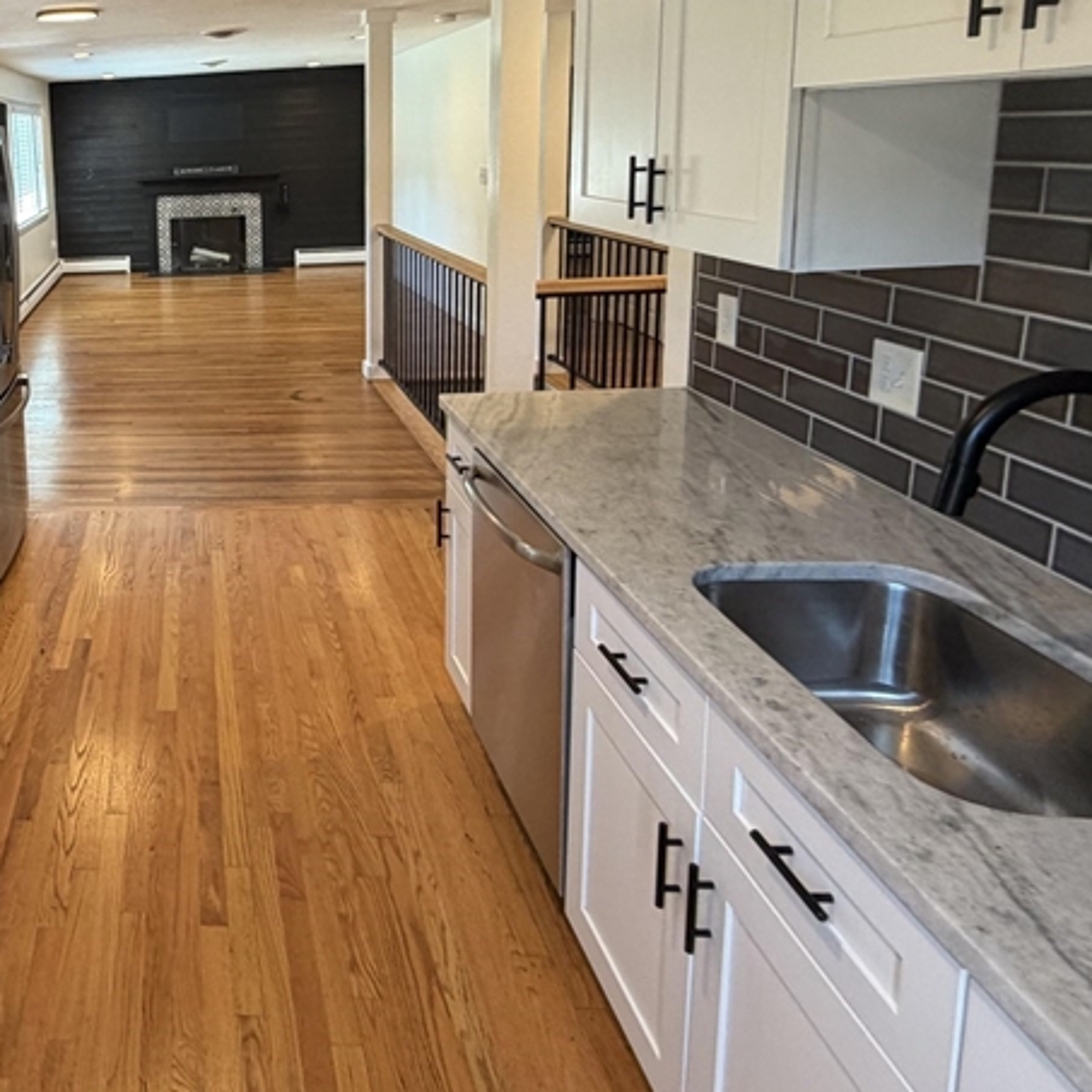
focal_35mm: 28
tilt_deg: -9.1
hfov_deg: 50.1
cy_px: 309
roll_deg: +3.5
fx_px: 999
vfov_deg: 55.3
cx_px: 87
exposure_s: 1/60
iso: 160
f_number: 2.2
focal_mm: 2.22
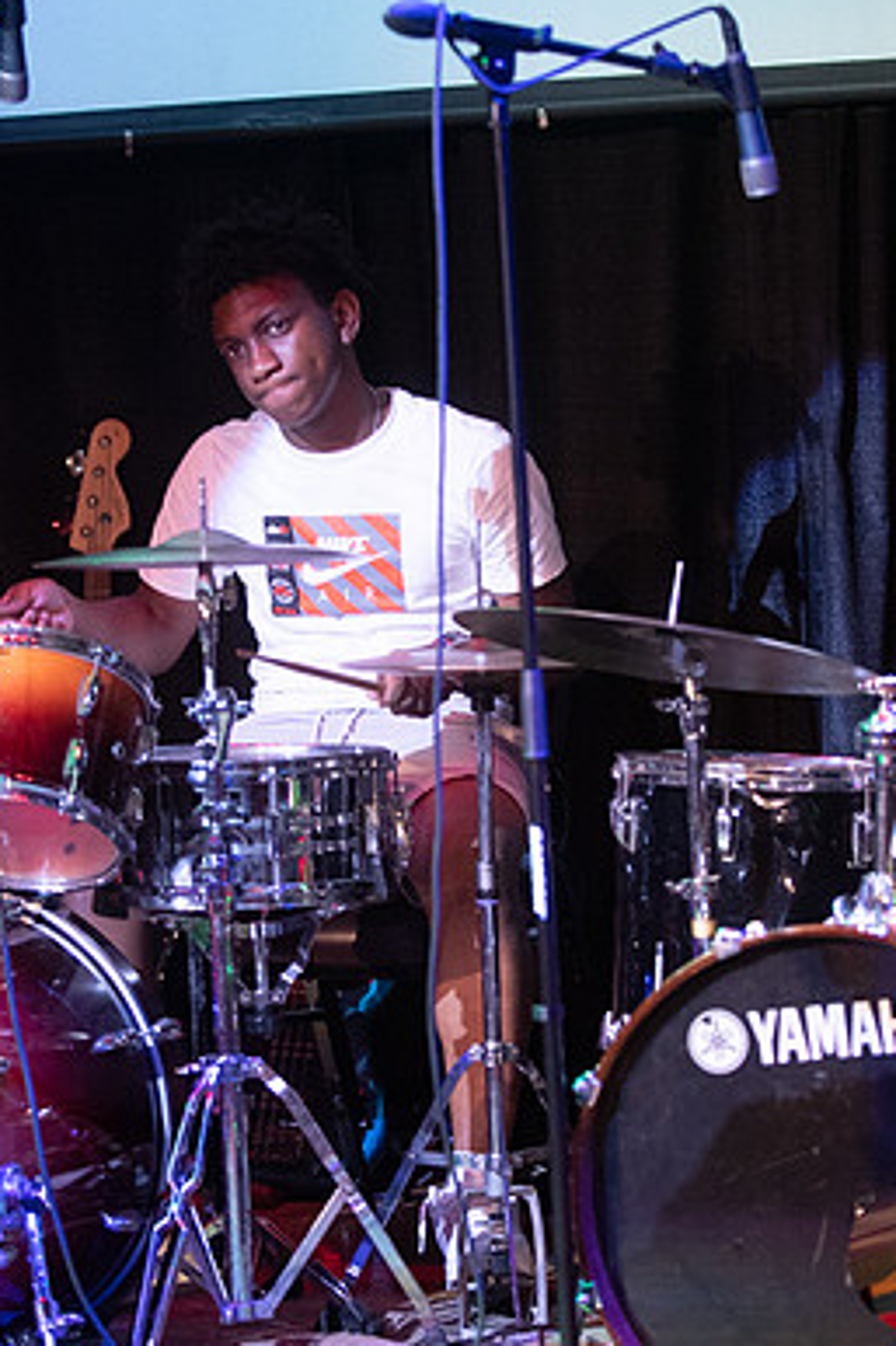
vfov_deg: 14.7
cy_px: 736
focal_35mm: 140
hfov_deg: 9.8
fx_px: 5231
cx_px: 425
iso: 3200
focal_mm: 80
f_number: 2.8
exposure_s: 1/200
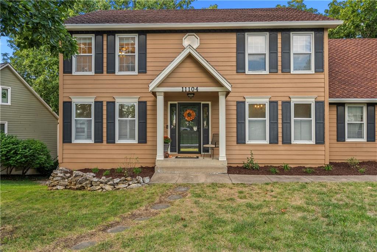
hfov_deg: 73.7
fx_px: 251
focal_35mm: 24
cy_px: 126
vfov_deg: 53.1
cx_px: 188
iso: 320
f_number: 7.1
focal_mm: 24
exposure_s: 1/10
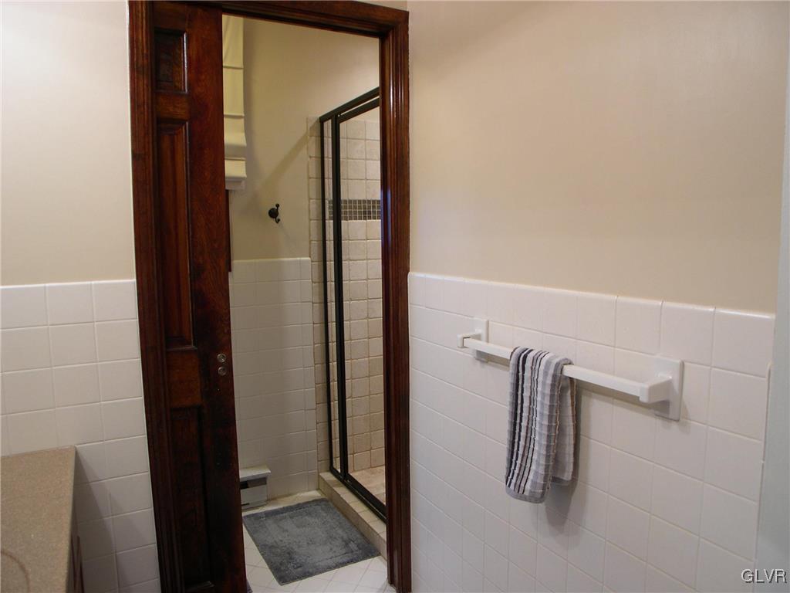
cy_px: 296
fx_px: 867
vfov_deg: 37.7
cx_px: 395
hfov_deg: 49.0
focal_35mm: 38
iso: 100
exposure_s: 1/6.6
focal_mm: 8
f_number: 2.8
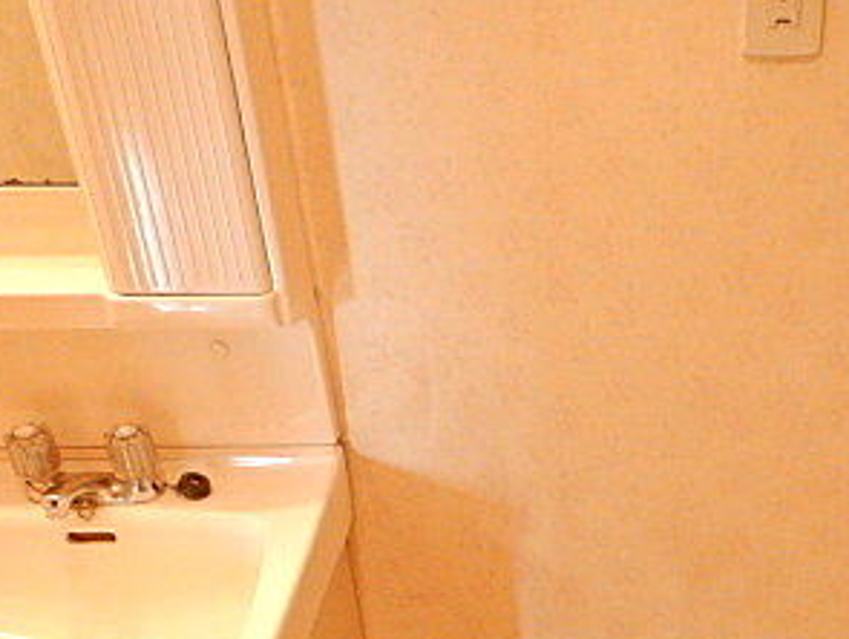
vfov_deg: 26.2
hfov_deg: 35.7
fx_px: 1277
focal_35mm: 52
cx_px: 671
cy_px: 682
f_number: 2.8
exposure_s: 1/10
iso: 200
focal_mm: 4.3
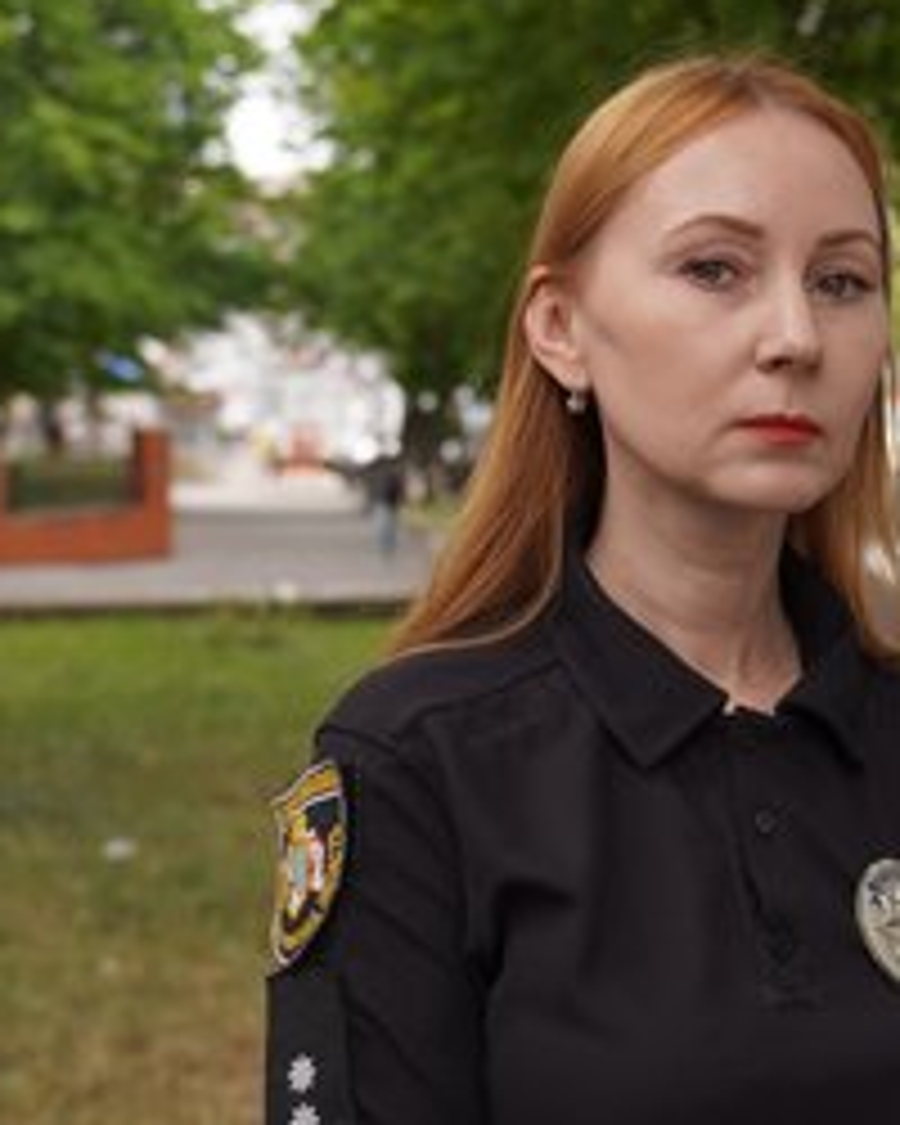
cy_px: 574
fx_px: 2697
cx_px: 684
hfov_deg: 18.8
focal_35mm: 81
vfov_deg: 23.6
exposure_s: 1/160
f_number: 4
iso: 100
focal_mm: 36
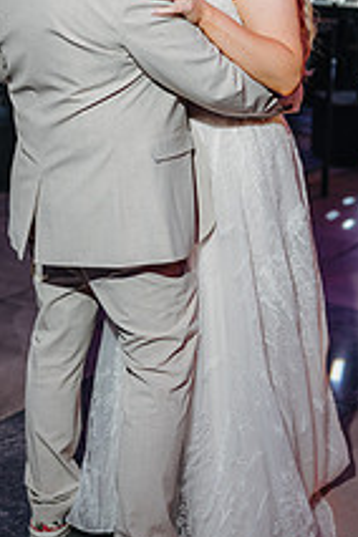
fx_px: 1104
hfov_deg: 18.4
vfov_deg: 27.1
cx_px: 126
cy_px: 151
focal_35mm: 74
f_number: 1.8
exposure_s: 1/200
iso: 100
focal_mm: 35
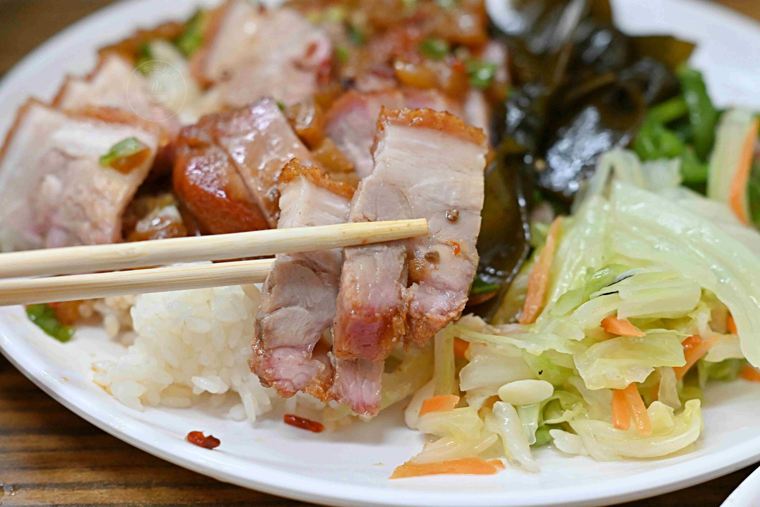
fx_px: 1583
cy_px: 254
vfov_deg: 18.2
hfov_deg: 27.0
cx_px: 380
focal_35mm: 75
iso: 1000
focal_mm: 50
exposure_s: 1/160
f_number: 3.2
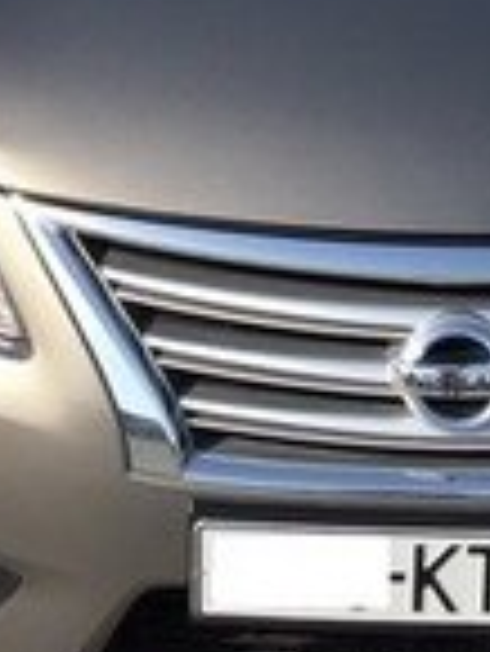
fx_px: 1866
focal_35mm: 99
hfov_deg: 14.8
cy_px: -108
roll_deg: -0.6
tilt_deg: -17.3
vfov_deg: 18.8
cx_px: 423
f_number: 2.2
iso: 32
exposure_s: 1/1412
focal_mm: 4.15
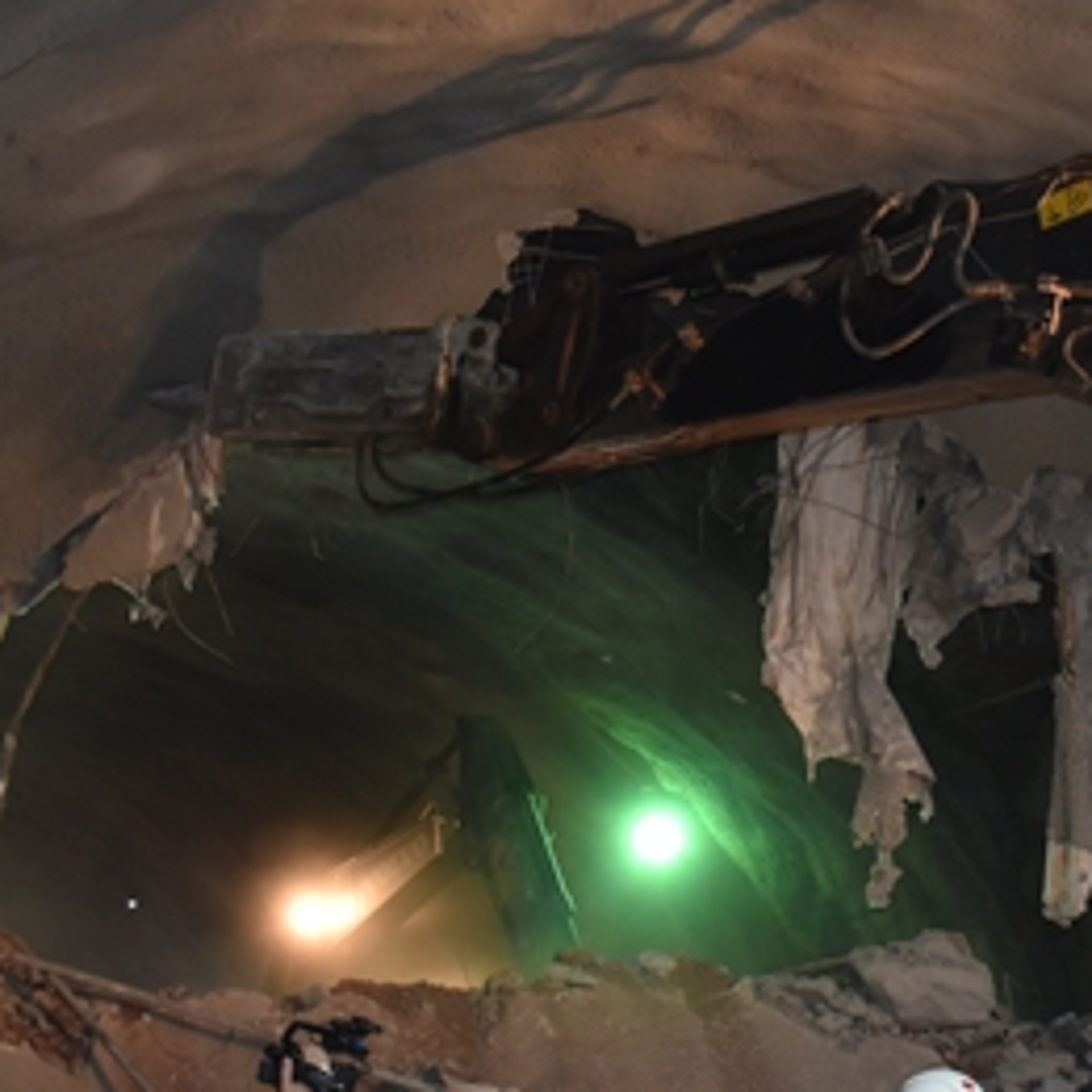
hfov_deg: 21.5
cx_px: 958
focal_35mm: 79
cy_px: 456
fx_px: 2819
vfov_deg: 21.9
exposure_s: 1/60
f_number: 5
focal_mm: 27
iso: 1000
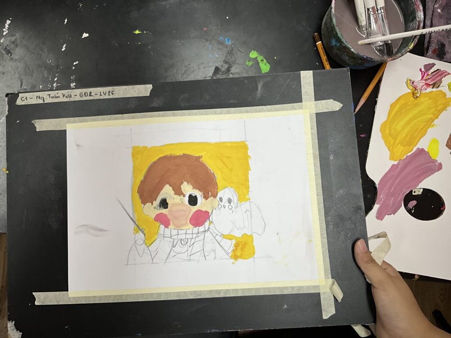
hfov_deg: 61.7
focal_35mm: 29
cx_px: 226
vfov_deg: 48.2
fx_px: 378
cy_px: 169
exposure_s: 1/122
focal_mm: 3
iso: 32
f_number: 1.8
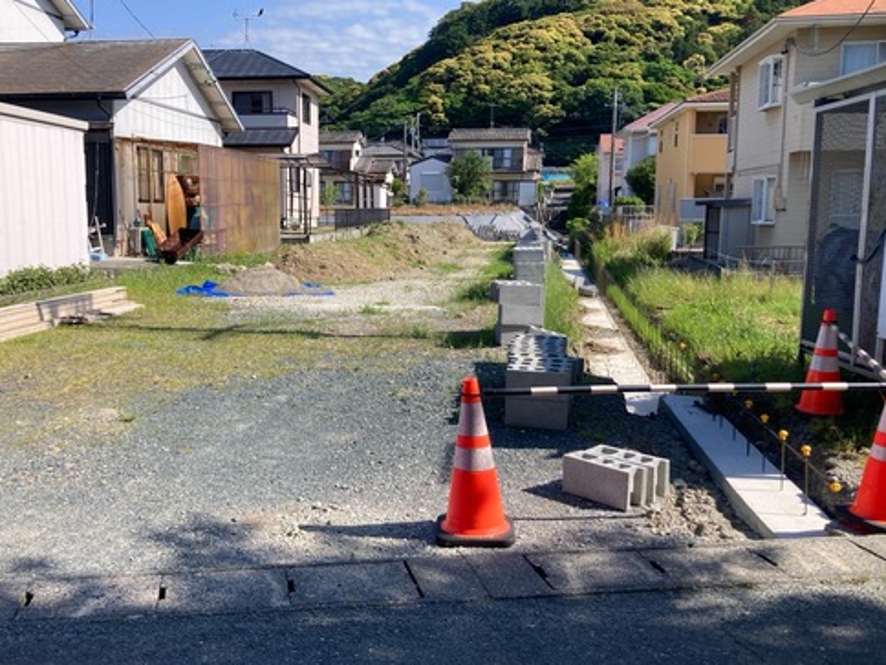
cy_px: 348
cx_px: 368
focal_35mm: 37
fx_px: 947
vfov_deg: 38.7
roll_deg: -1.0
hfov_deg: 49.9
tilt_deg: -7.0
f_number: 1.8
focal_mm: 3.99
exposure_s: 1/1548
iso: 20
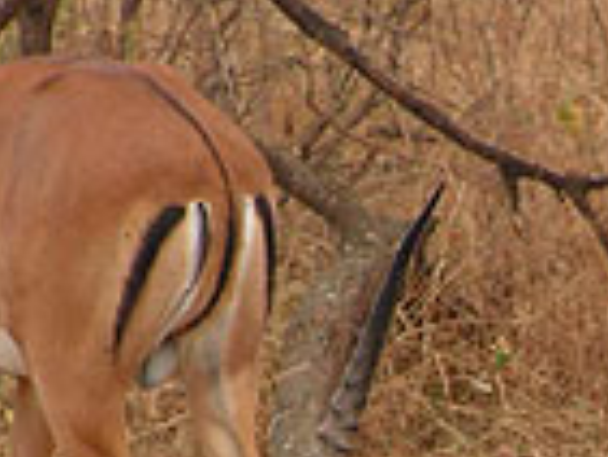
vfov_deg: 2.7
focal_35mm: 557
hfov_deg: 3.6
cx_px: 569
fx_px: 9792
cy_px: 688
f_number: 3.4
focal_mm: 29.3
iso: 64
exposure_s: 1/200
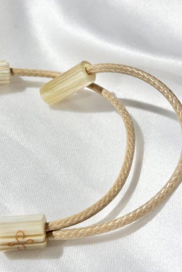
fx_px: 576
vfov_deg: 26.6
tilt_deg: -44.1
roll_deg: +4.0
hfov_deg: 17.9
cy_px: 127
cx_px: 82
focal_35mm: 76
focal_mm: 5.96
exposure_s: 1/343
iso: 32
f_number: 1.6
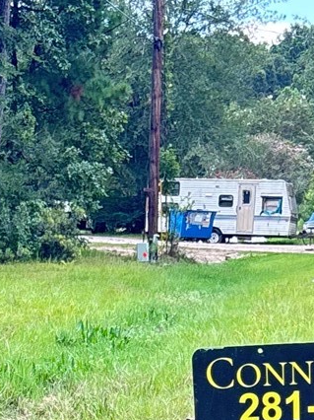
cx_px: 48
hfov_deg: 11.8
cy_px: 826
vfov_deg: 13.6
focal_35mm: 125
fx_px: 1513
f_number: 1.6
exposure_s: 1/171
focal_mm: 5.96
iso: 64
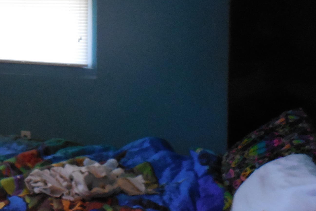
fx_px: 527
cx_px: -28
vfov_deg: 21.8
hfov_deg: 30.1
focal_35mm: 60
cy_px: -4
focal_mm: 4.5
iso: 400
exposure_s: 1/30
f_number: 3.7
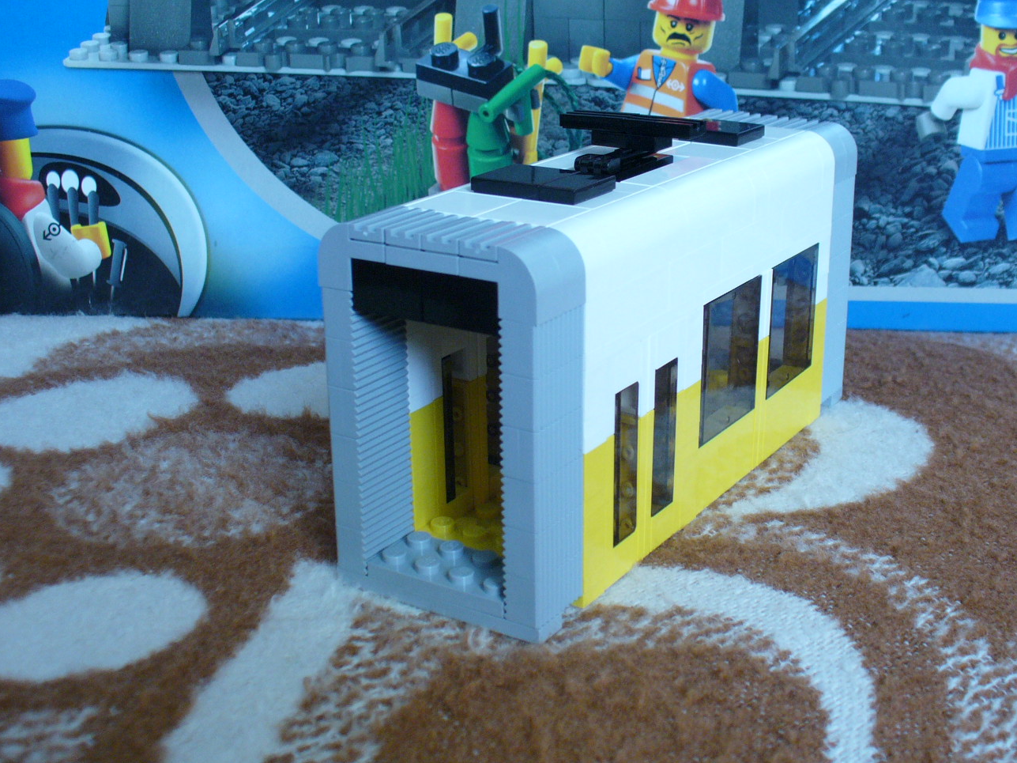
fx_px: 1351
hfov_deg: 41.1
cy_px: 379
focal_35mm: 46
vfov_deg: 31.5
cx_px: 589
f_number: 2.8
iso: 200
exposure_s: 1/25
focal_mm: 6.1
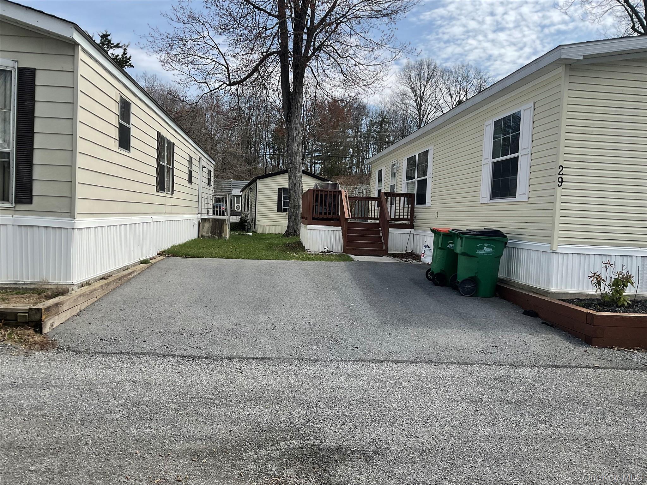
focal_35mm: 29
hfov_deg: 61.7
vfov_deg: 48.2
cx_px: 324
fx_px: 542
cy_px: 242
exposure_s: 1/2427
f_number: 1.8
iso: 16
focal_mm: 3
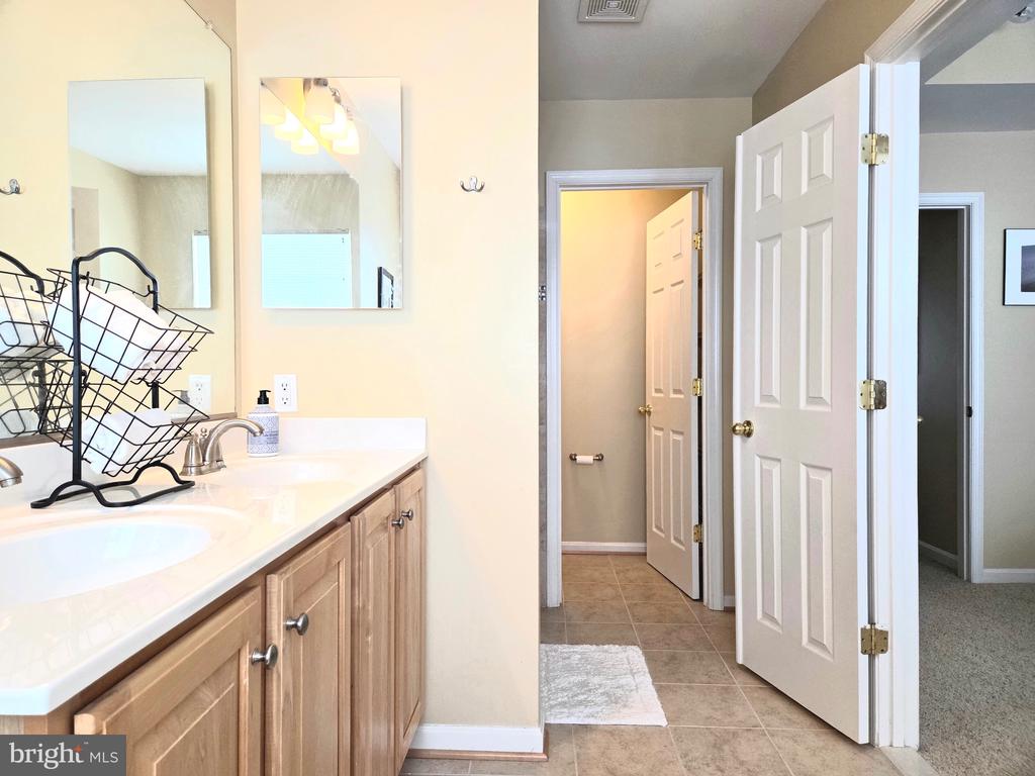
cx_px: 518
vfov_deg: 58.9
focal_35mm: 23
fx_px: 688
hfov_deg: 73.9
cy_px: 388
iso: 160
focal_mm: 5.4
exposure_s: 1/120
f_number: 1.8
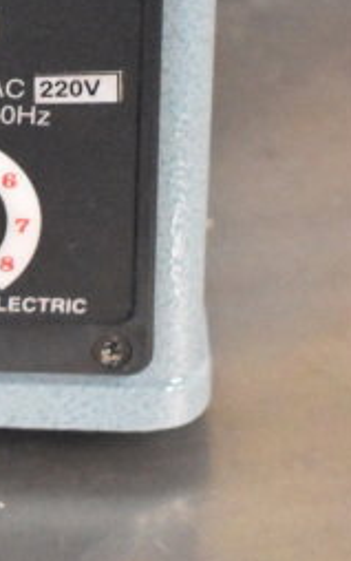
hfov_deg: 5.9
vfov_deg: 9.3
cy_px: -237
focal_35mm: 220
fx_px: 3363
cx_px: -57
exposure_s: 1/60
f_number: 5
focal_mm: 40
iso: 12800
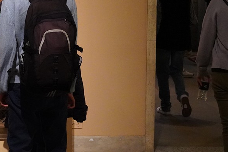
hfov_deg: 16.6
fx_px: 735
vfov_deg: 11.7
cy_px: -4
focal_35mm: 116
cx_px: -75
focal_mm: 34
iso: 8000
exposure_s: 1/100
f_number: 4.5
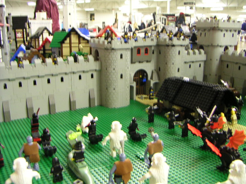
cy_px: 92
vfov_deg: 38.7
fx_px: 263
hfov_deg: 50.1
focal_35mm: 37
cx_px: 123
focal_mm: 4.8
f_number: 2.8
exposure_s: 1/3
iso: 100
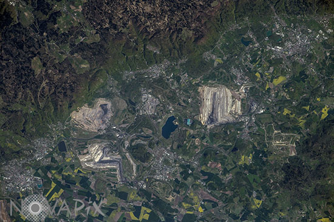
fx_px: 3709
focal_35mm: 400
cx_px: 167
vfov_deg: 3.4
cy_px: 111
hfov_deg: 5.2
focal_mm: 400
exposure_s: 1/800
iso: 200
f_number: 8
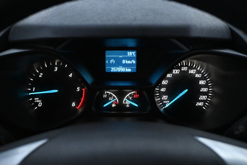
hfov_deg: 46.4
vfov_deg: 31.9
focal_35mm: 42
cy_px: 82
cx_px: 124
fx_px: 288
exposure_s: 1/125
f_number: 4.5
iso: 10000
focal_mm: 28
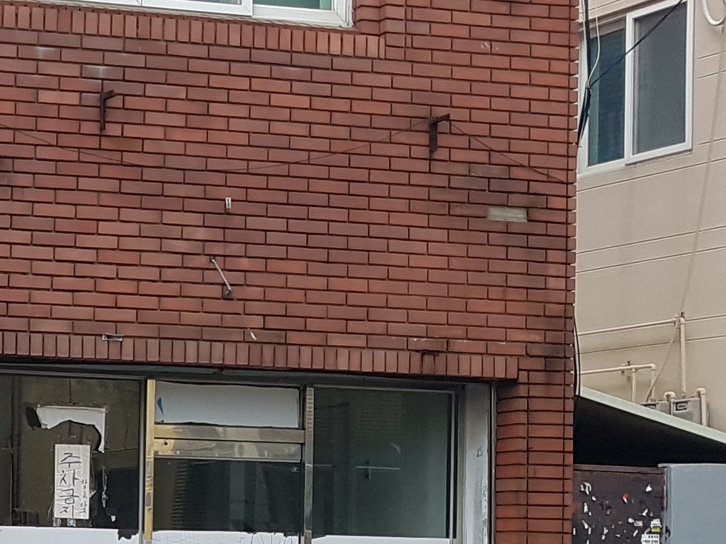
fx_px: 1866
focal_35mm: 89
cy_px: 533
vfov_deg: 16.3
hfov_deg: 18.4
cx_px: -481
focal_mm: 4.2
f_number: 1.7
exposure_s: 1/860
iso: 50
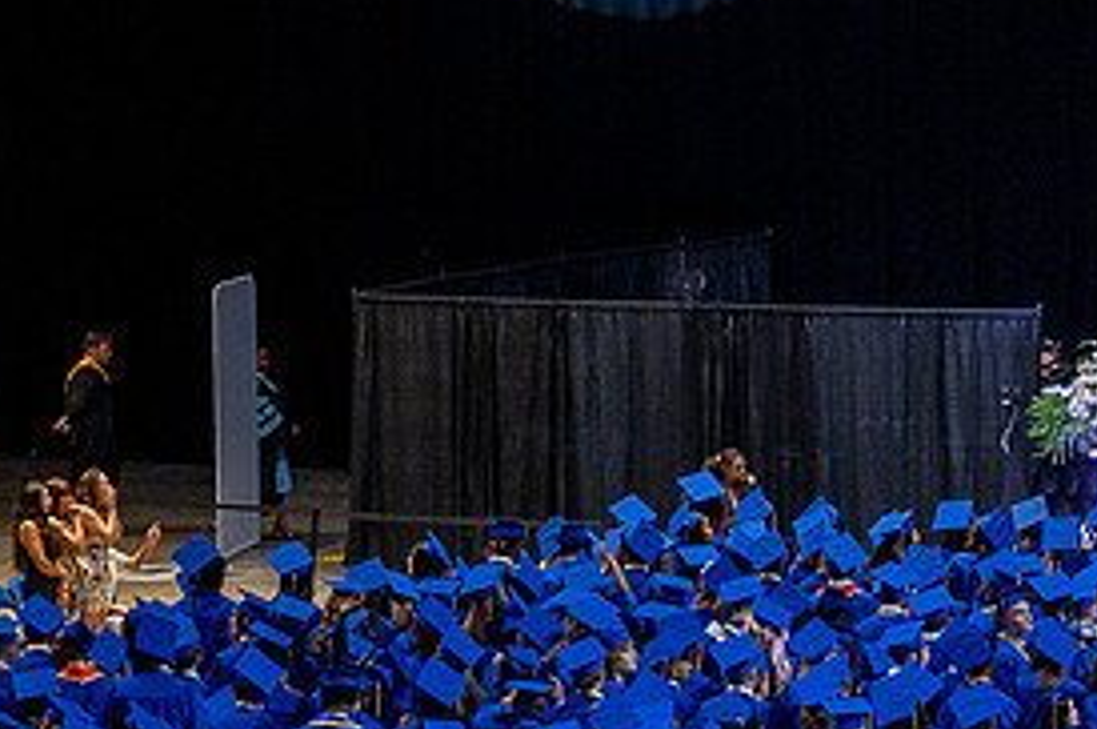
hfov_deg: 8.1
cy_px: 453
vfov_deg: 5.4
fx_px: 7731
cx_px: 969
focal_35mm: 254
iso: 1600
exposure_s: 1/200
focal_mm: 120
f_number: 4.8
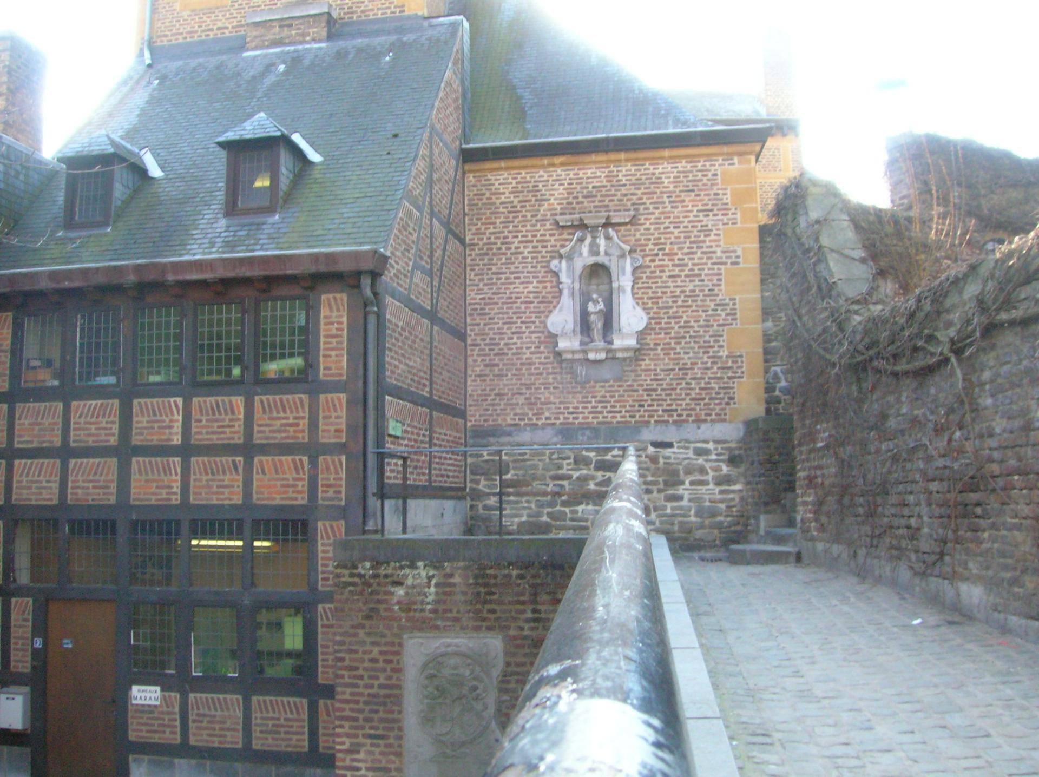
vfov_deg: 41.7
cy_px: 388
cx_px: 520
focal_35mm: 34
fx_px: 1019
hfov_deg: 54.0
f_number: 4.9
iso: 200
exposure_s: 1/73.4
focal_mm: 5.7
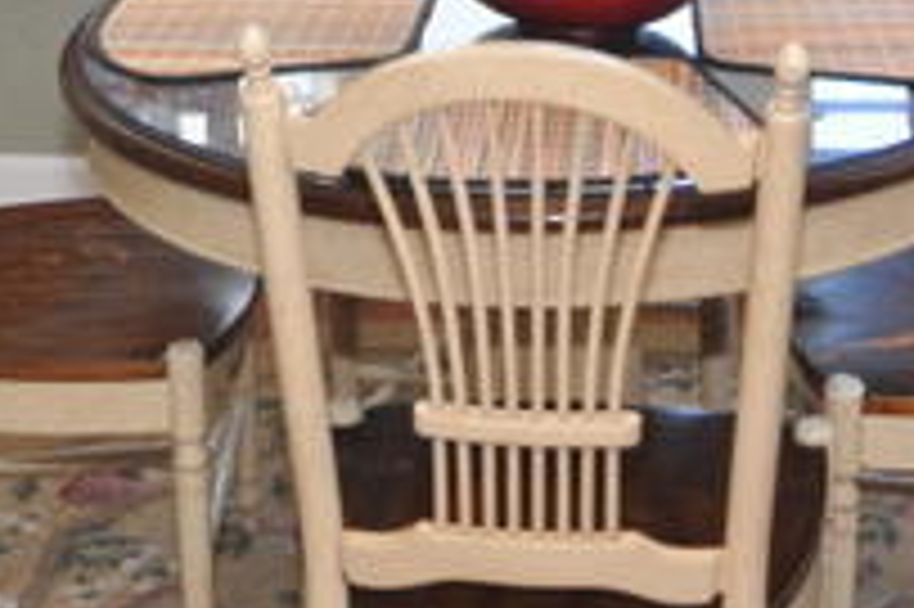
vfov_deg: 7.1
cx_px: 558
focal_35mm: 189
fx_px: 4794
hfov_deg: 10.9
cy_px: -482
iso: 400
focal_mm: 32
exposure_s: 1/90
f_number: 4.8
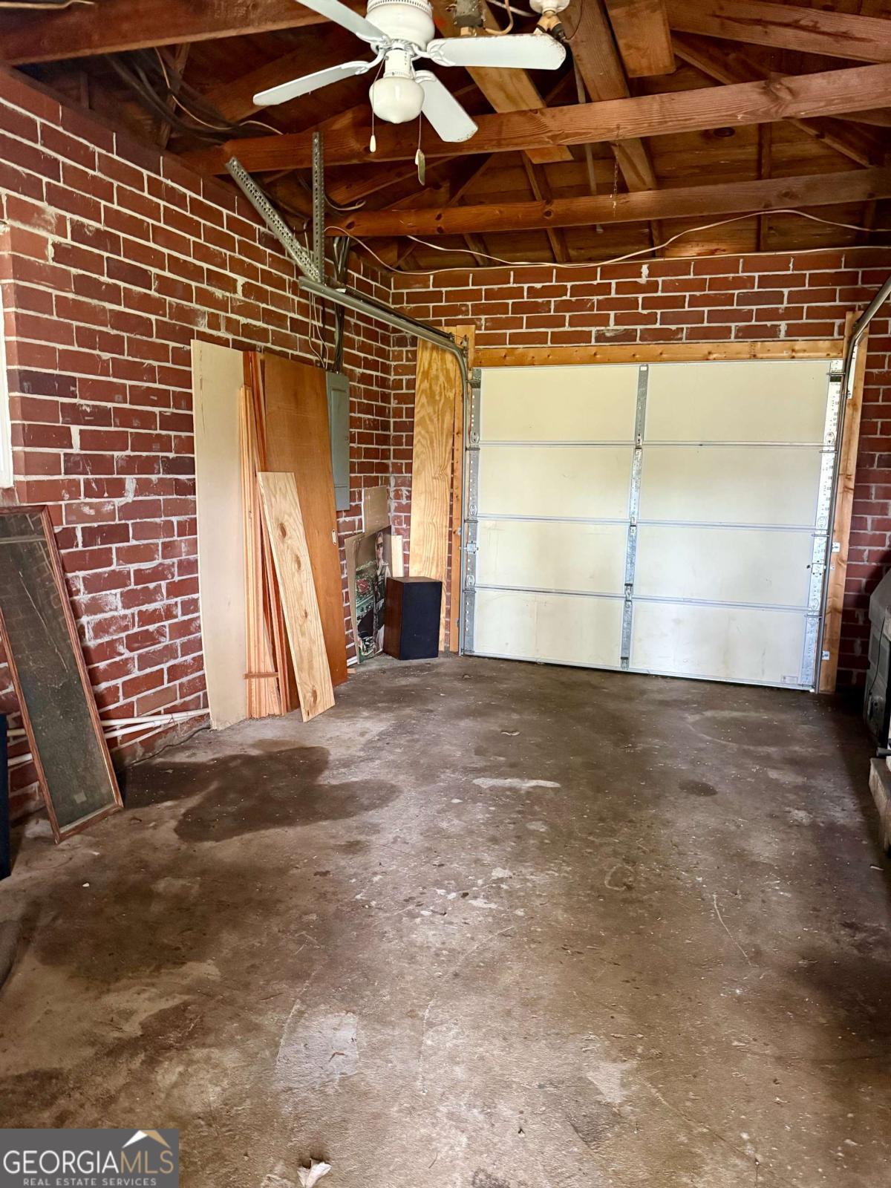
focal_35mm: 24
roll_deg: -1.8
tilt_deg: -8.9
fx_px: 824
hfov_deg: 56.8
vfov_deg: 71.6
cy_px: 594
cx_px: 446
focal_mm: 6.76
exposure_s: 1/40
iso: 1000
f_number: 1.78
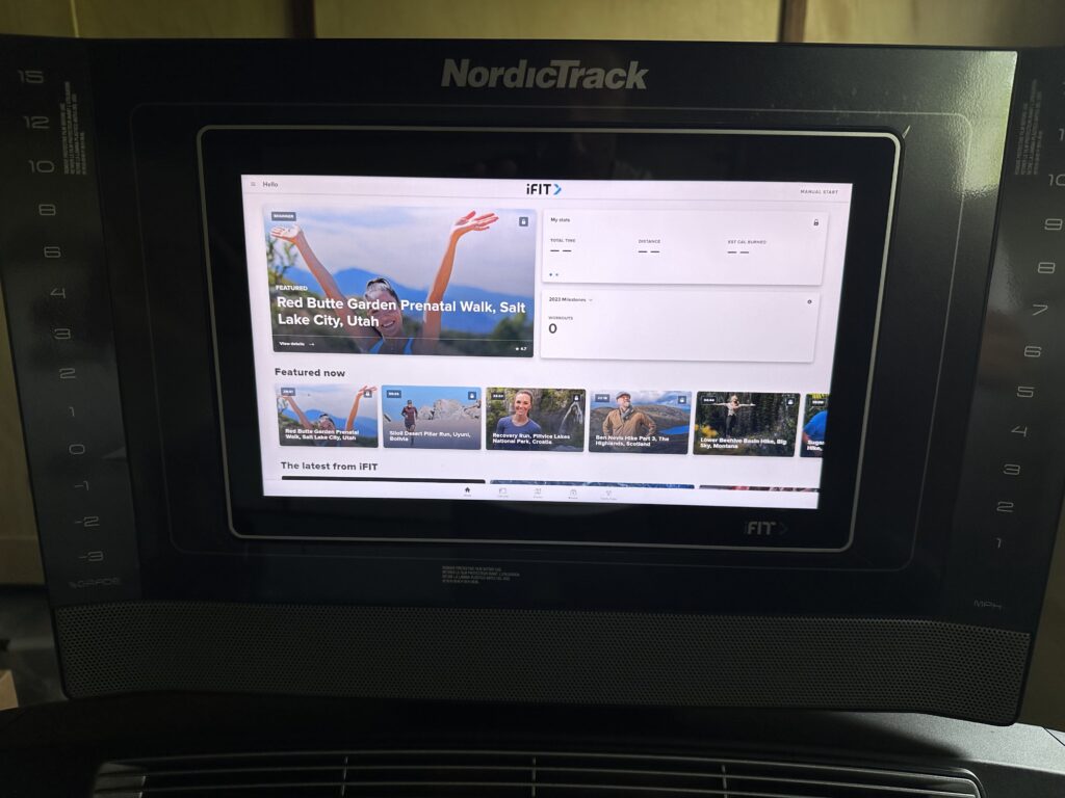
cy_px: 399
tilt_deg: -16.2
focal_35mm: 24
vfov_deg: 56.8
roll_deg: -0.6
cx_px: 532
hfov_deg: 71.6
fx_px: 738
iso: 80
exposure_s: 1/121
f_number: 1.78
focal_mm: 6.86
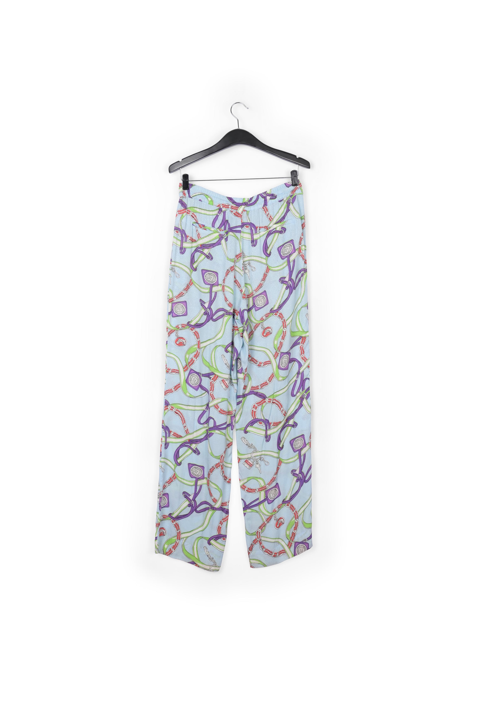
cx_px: 238
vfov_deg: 51.9
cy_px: 358
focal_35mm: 37
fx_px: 735
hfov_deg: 35.9
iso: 100
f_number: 13
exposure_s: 1/160
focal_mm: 37
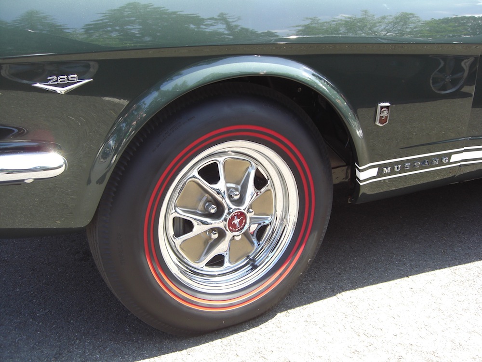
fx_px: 529
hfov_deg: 49.0
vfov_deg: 37.7
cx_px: 241
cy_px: 181
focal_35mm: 38
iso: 64
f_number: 2.7
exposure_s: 1/160
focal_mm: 6.2
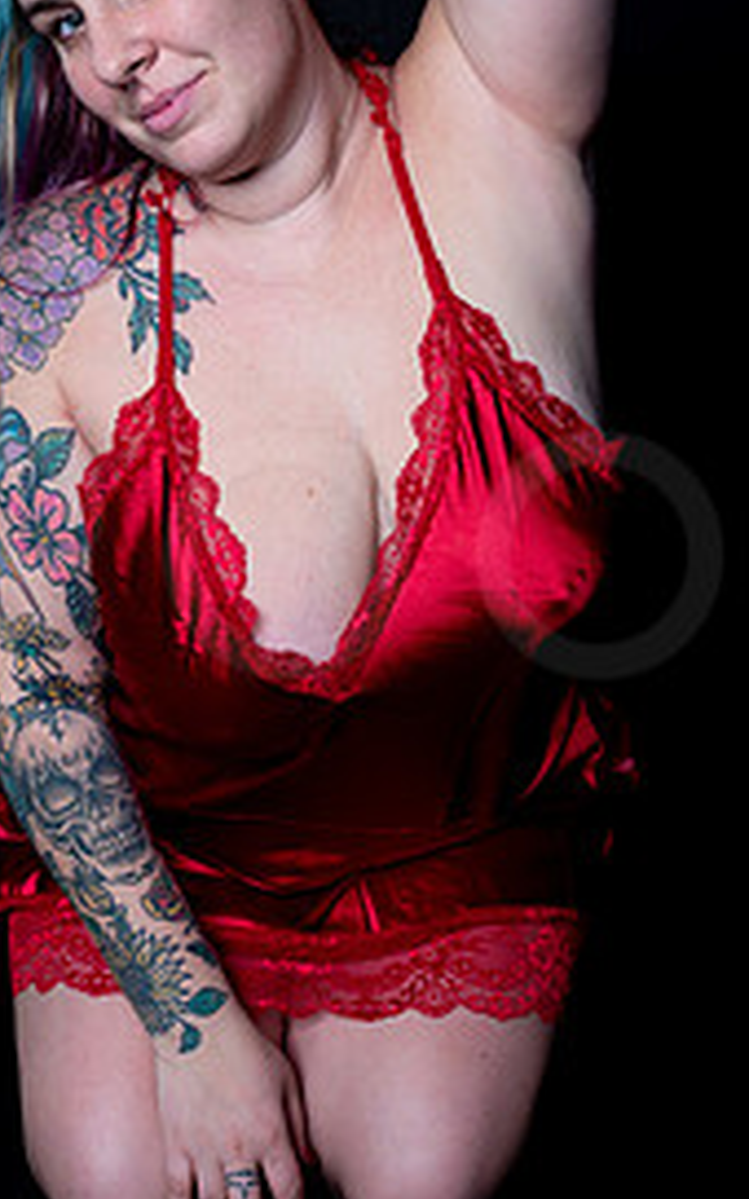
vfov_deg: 34.5
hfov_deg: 22.0
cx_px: 322
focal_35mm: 59
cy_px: 551
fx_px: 1927
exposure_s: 1/160
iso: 100
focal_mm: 35
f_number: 10
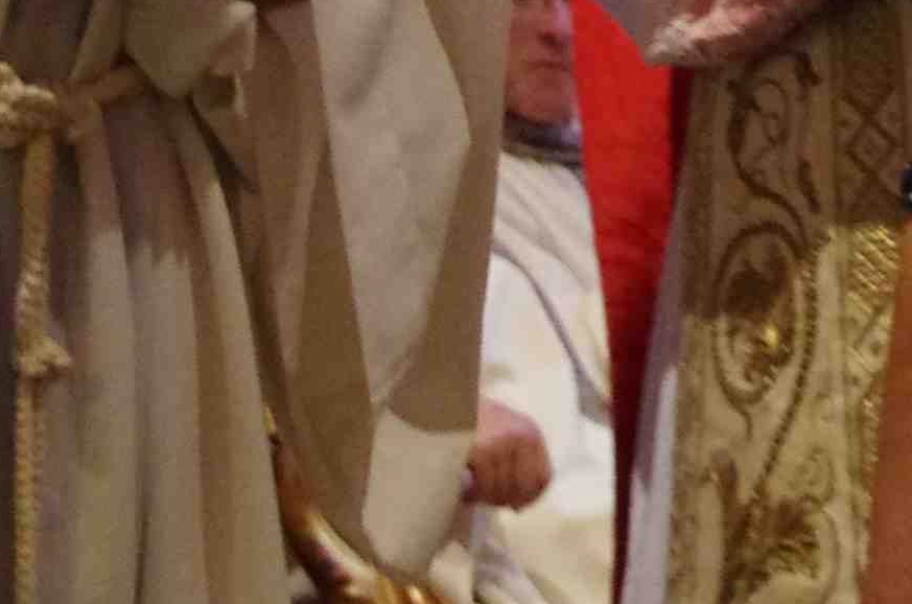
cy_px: -273
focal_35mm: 237
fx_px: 5991
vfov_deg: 5.7
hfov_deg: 8.6
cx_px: 1129
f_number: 4
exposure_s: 1/25
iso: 3200
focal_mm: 28
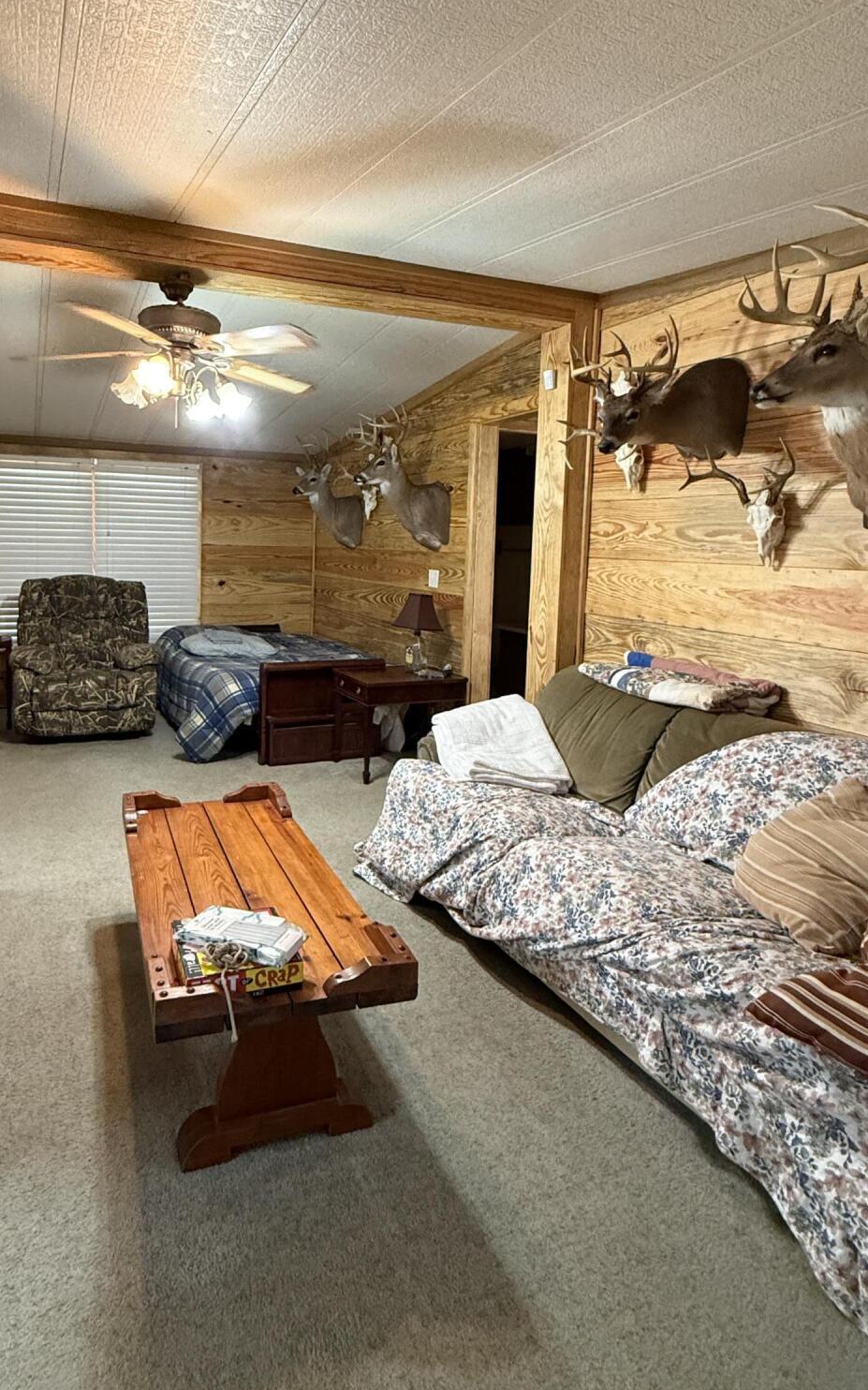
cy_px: 602
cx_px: 313
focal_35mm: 20
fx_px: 757
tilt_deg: -3.6
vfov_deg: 84.6
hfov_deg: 58.7
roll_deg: -1.2
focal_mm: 2.22
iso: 640
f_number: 2.2
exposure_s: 1/60
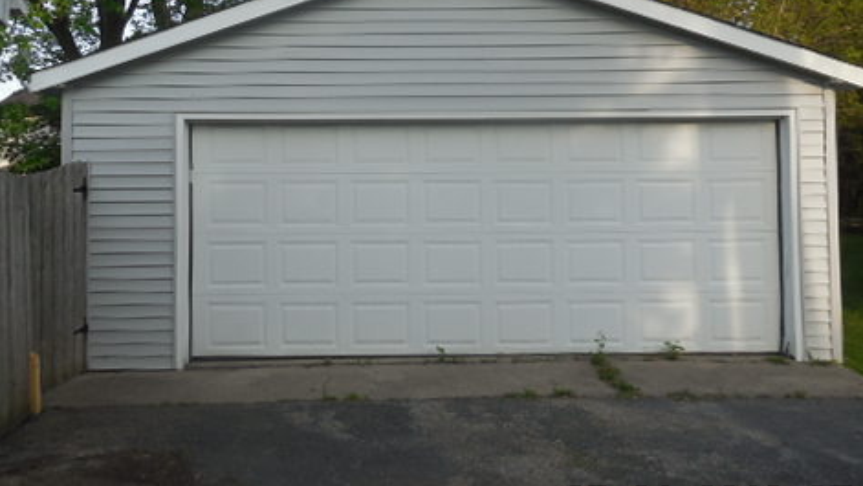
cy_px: 149
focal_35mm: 37
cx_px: 379
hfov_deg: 53.9
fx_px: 847
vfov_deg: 31.7
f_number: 3.1
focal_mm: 4.5
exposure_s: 1/500
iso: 125
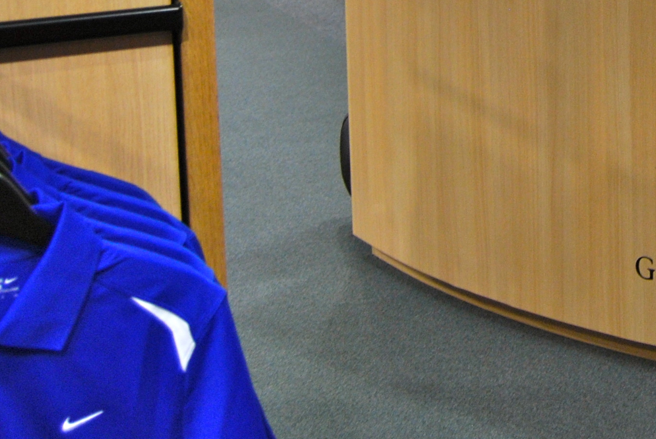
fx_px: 1405
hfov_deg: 24.9
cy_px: -132
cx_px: 670
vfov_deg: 16.8
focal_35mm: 77
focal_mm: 18
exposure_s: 1/25
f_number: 3.5
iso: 400
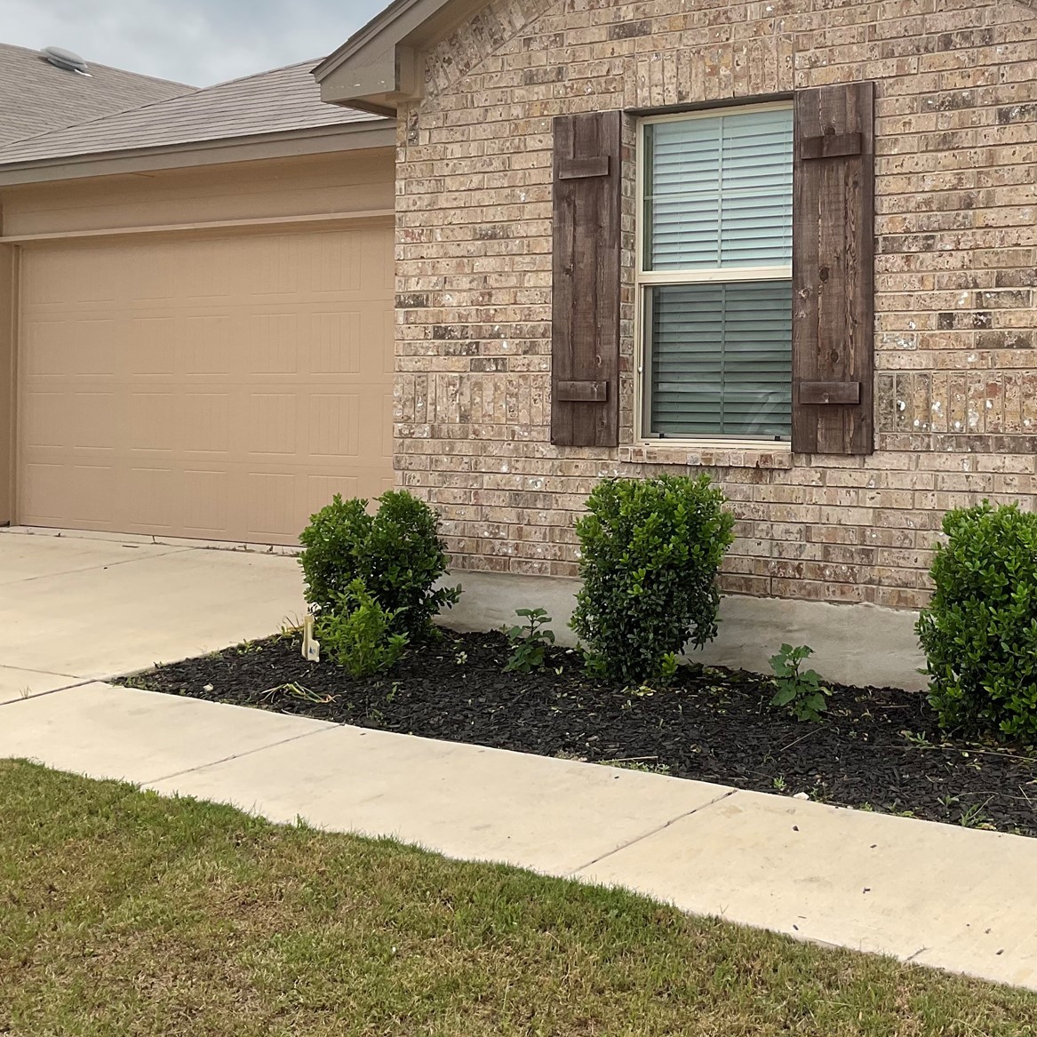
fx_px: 1525
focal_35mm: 45
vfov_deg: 37.3
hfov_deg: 36.7
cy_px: 369
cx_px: 768
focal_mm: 3
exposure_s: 1/1848
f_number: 1.8
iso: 16
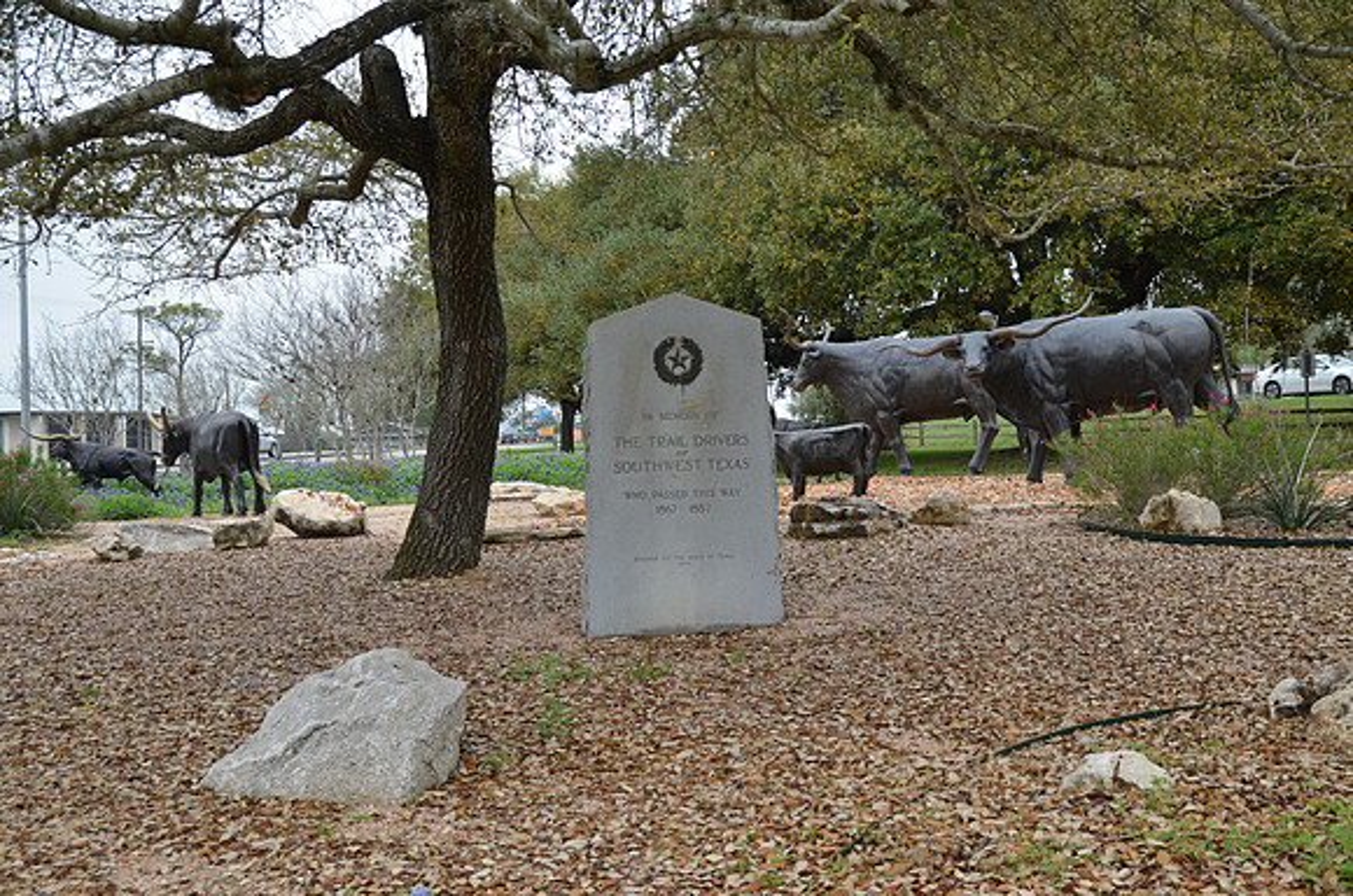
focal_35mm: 39
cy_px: 448
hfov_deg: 49.6
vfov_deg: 34.1
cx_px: 676
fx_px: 1463
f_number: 5.6
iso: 220
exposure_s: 1/125
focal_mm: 26
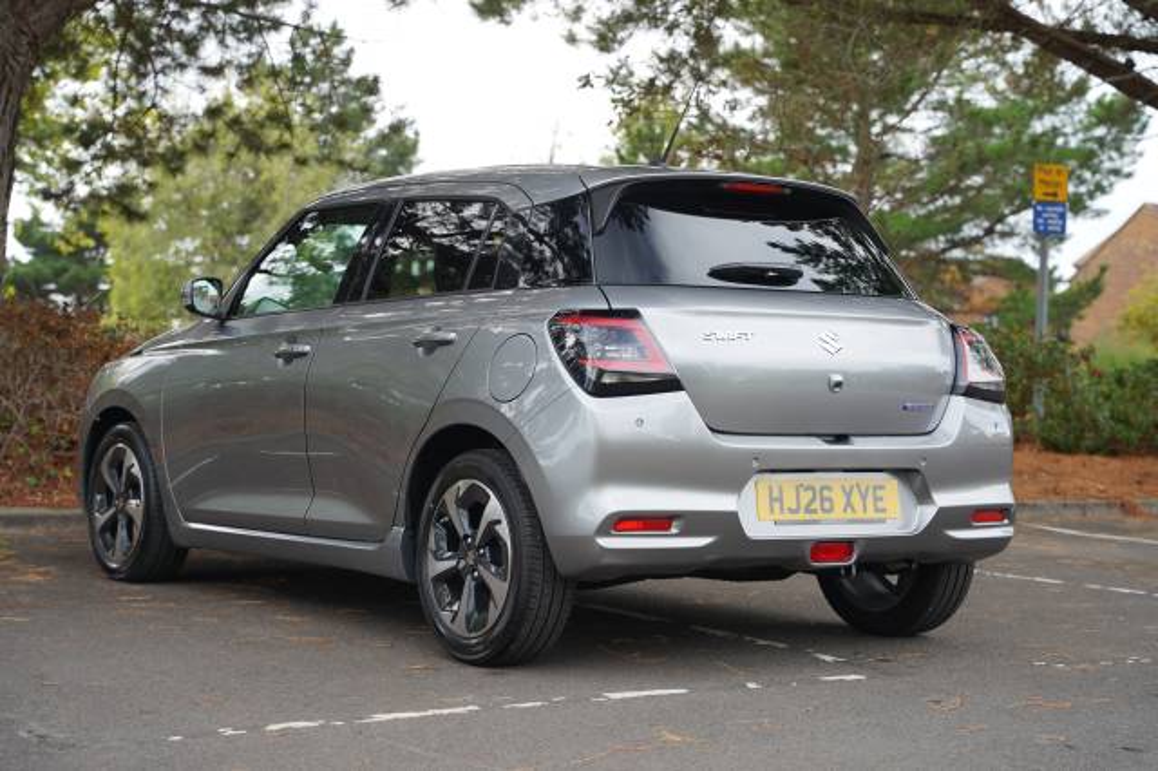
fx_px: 2048
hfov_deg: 31.6
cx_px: 579
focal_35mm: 64
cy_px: 386
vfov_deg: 21.3
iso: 100
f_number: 4.5
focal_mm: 63.7
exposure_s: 1/100
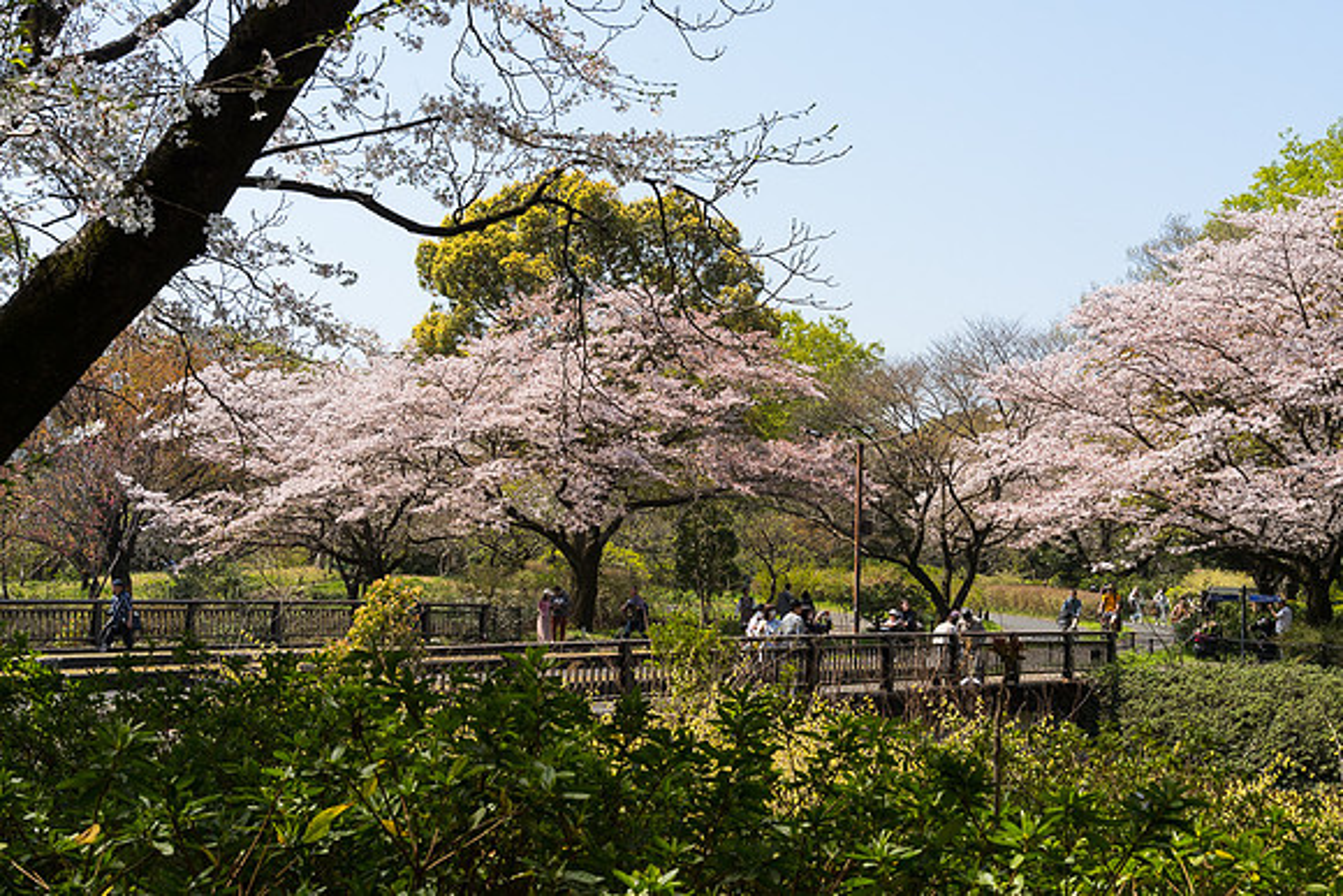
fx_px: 1978
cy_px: 448
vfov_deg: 25.5
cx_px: 672
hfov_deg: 37.5
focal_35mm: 53
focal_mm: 53
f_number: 16
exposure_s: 1/160
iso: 400
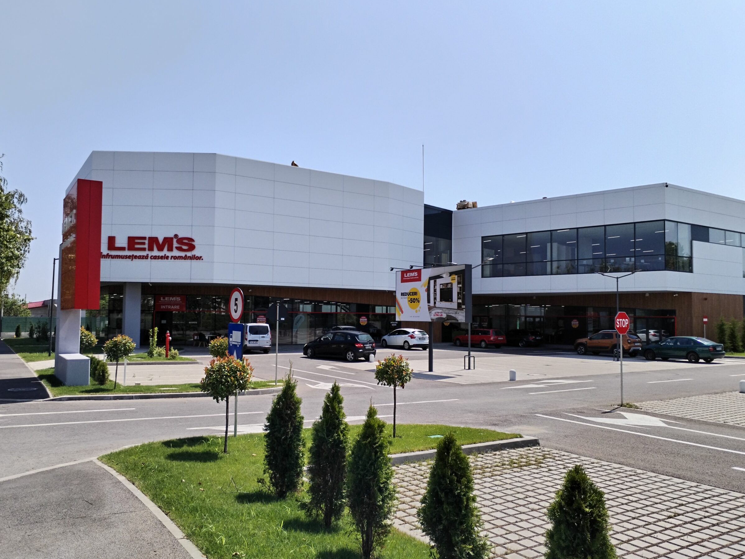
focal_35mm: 31
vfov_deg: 45.4
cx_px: 358
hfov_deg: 58.3
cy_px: 284
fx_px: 667
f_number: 1.8
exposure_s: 1/1340
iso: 100
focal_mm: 4.75
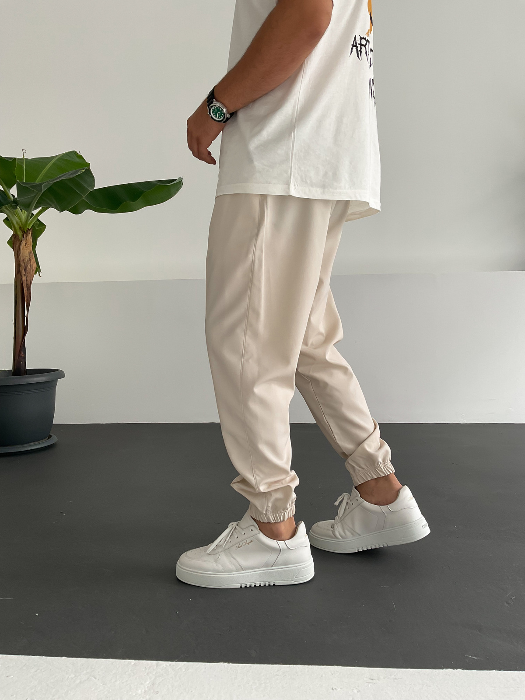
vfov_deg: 61.7
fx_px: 586
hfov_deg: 48.2
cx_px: 262
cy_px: 350
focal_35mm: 29
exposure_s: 1/120
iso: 40
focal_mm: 3
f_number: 1.8
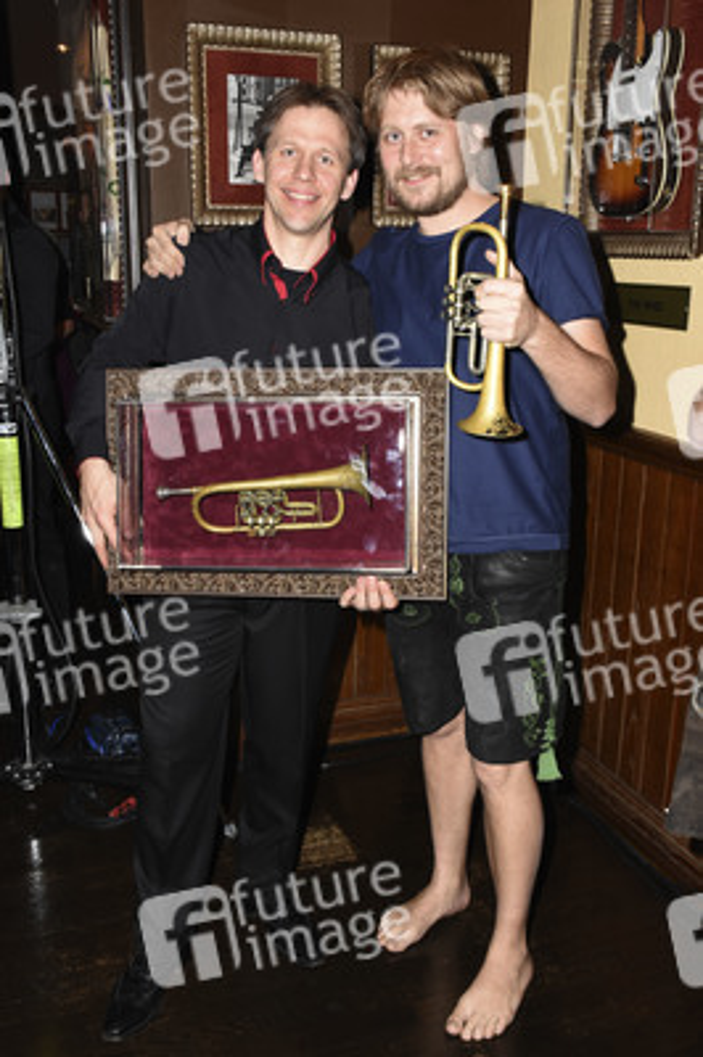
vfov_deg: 57.3
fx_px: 968
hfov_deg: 39.9
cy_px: 528
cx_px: 352
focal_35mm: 33
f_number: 6.3
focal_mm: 22
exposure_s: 1/160
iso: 800
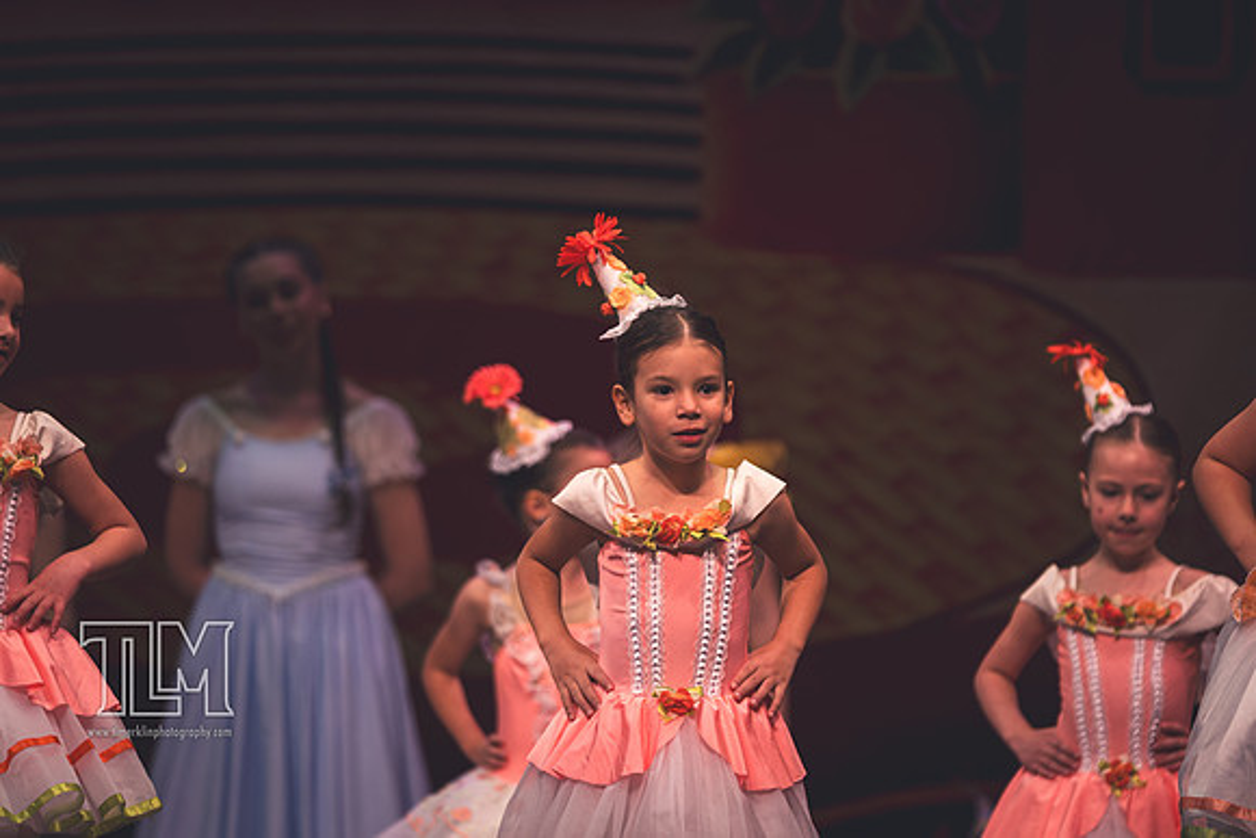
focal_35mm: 300
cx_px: 628
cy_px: 419
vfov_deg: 4.6
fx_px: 10474
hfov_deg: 6.9
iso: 320
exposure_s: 1/250
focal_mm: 200
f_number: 2.8
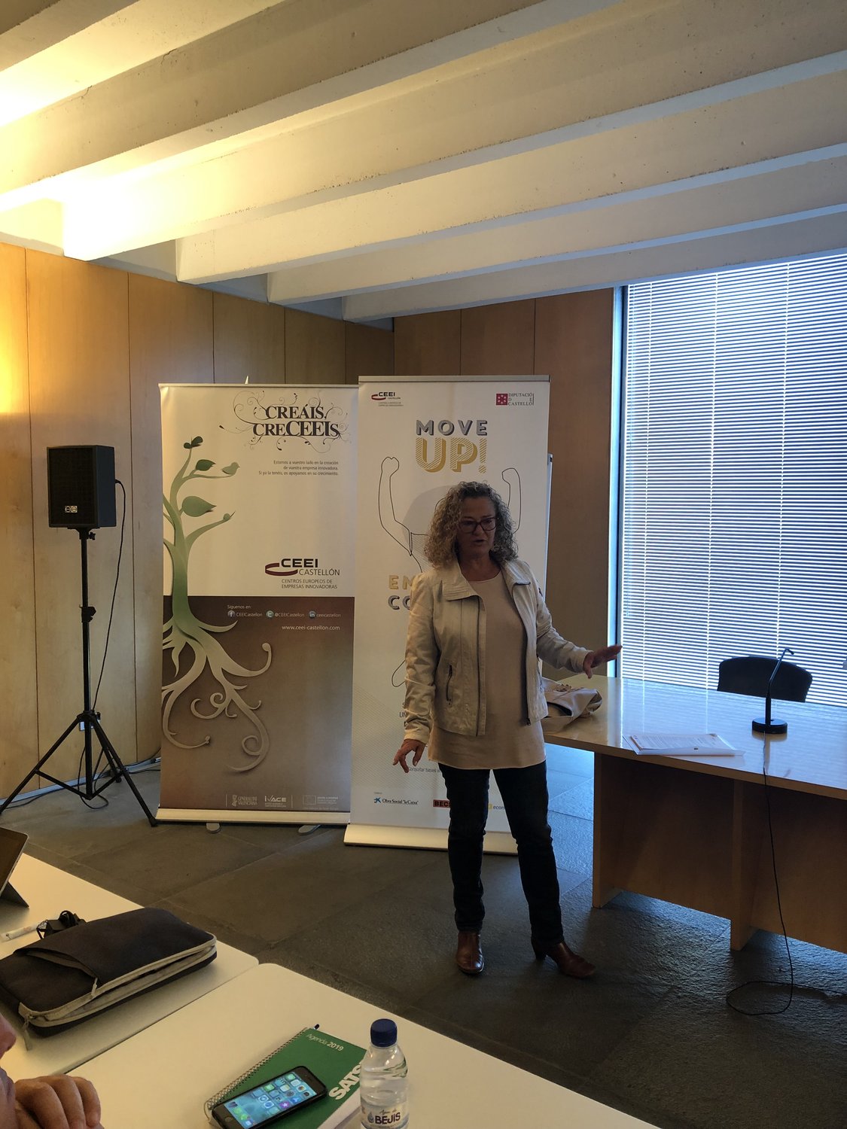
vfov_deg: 63.4
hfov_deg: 49.7
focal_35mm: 28
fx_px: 913
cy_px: 564
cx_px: 424
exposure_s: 1/17
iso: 50
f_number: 1.8
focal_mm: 3.99
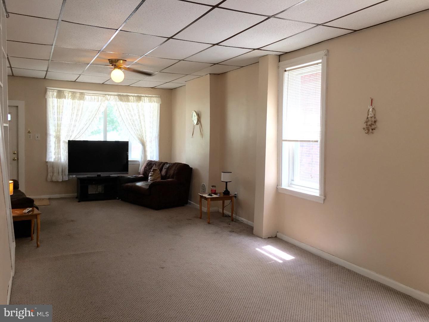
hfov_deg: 61.7
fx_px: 359
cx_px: 214
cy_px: 161
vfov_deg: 48.2
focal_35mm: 29
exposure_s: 1/40
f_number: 2.2
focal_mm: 4.15
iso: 25
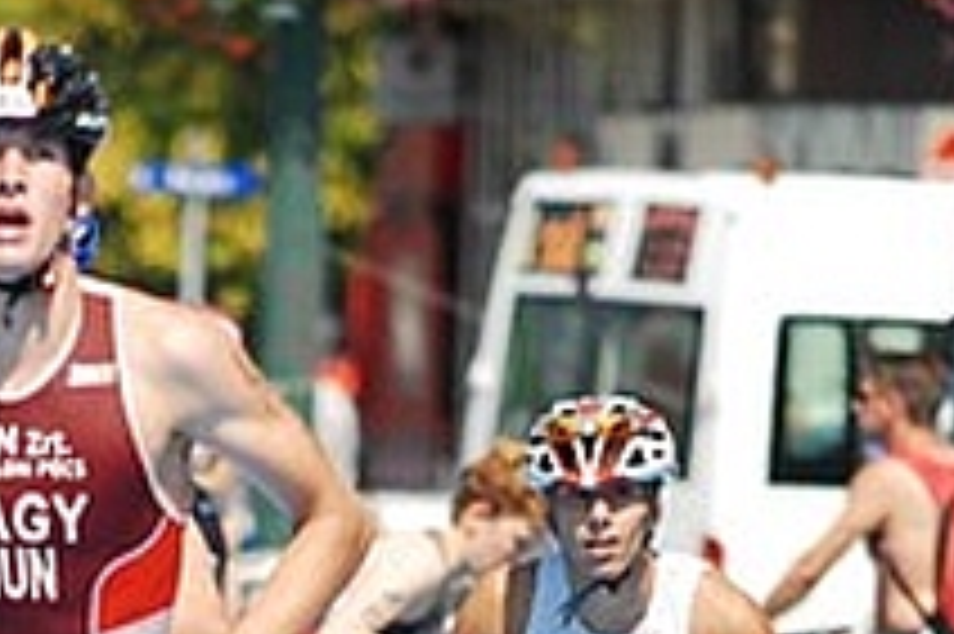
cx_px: 27
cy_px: 1009
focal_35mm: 766
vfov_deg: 1.8
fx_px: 20280
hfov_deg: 2.7
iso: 400
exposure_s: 1/4000
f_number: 2.8
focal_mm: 135
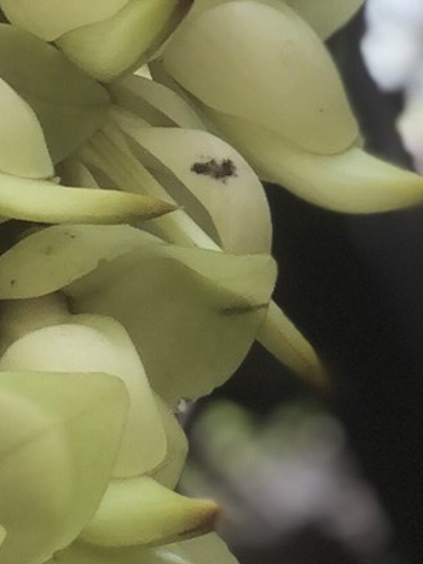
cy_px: 647
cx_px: -234
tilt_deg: +42.0
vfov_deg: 7.8
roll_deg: -8.3
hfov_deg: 5.8
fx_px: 4106
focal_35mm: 252
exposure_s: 1/120
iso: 20
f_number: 2.4
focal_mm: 6
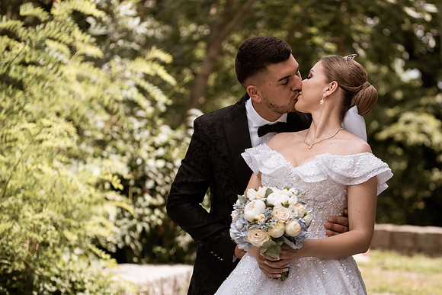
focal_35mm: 112
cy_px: 111
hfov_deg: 18.2
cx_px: 276
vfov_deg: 12.2
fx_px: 1379
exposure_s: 1/640
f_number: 3.2
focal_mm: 90
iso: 125
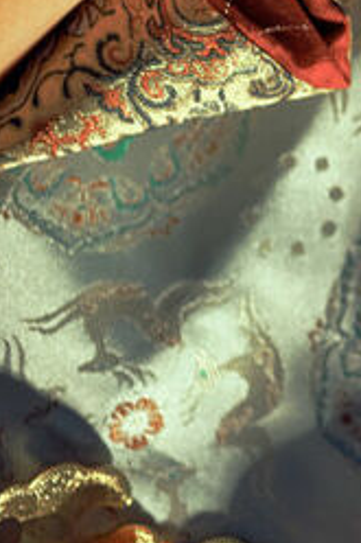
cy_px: -212
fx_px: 3539
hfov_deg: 5.5
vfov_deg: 8.6
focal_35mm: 235
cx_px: 1055
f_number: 3.2
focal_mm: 50
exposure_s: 1/125
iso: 500
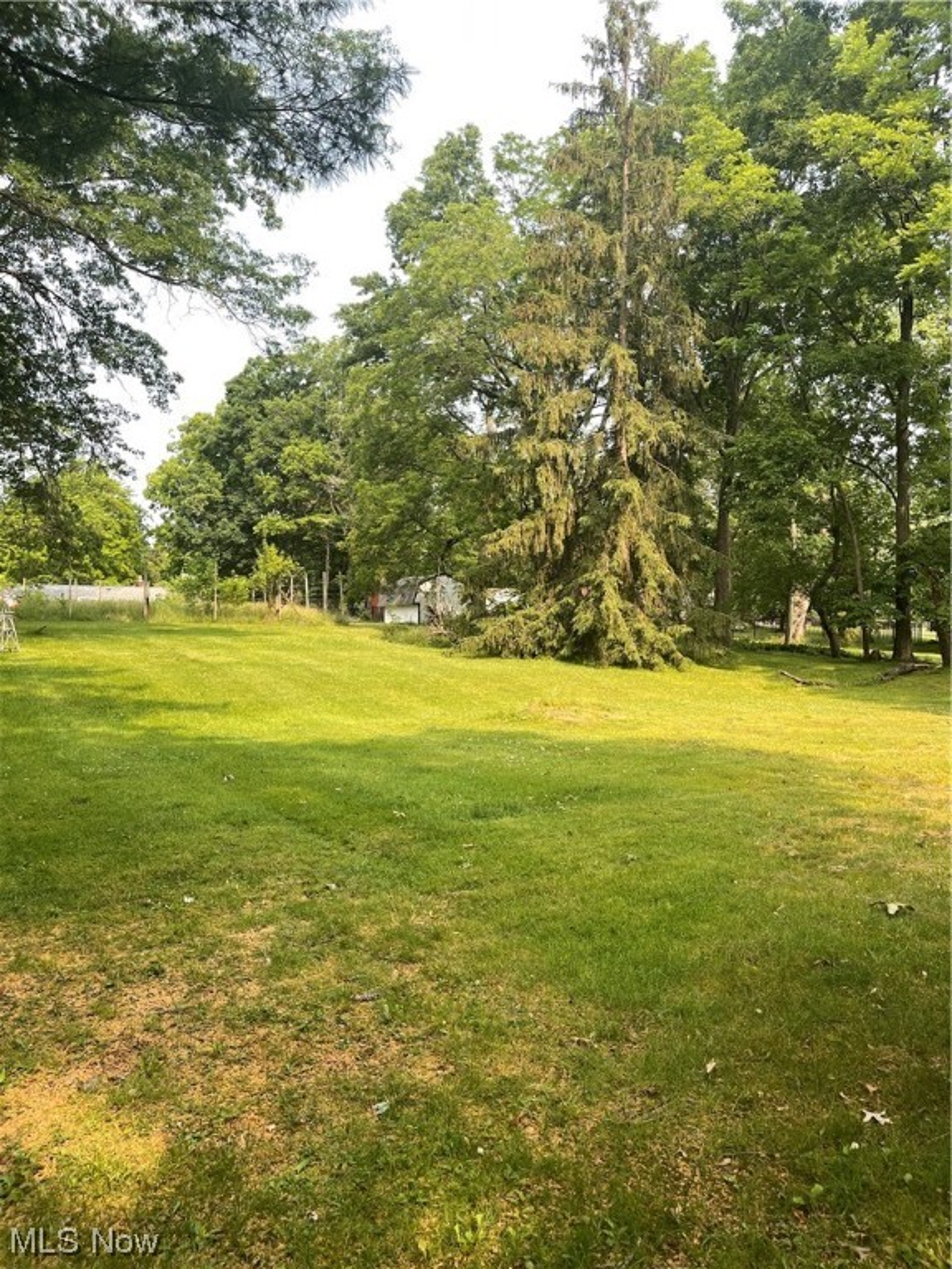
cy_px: 634
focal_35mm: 26
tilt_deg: +0.9
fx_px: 953
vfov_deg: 67.3
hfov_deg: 53.1
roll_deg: +0.1
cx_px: 476
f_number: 1.6
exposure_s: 1/642
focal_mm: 5.1
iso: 32
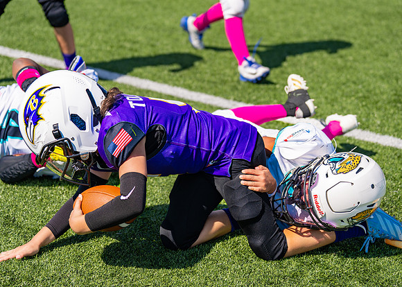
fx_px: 959
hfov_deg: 23.7
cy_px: 131
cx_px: 207
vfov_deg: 17.0
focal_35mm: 84
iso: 100
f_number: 2.8
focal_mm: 70
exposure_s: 1/2000
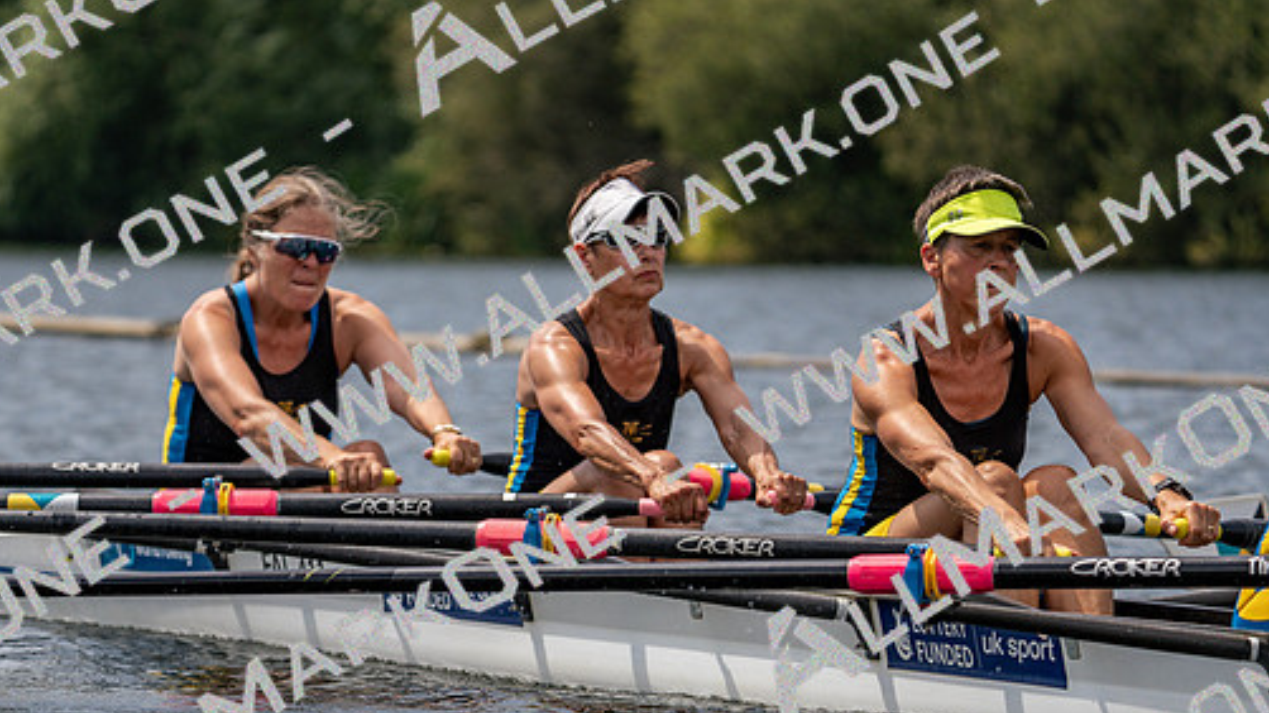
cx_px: 551
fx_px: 9822
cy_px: 487
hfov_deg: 7.4
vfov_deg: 4.2
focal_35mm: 292
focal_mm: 241
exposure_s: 1/1600
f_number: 5.6
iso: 200
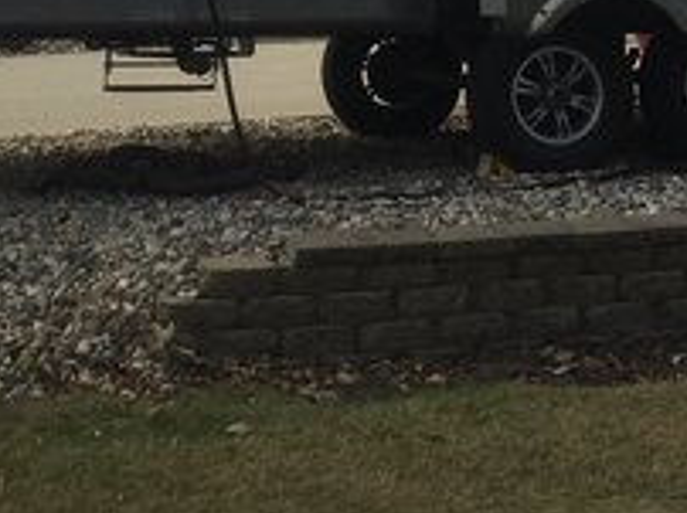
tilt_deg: +3.0
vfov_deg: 12.4
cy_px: -200
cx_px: 150
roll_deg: +0.3
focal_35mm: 115
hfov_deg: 17.0
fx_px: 2280
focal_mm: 4.15
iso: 32
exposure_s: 1/2639
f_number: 2.2
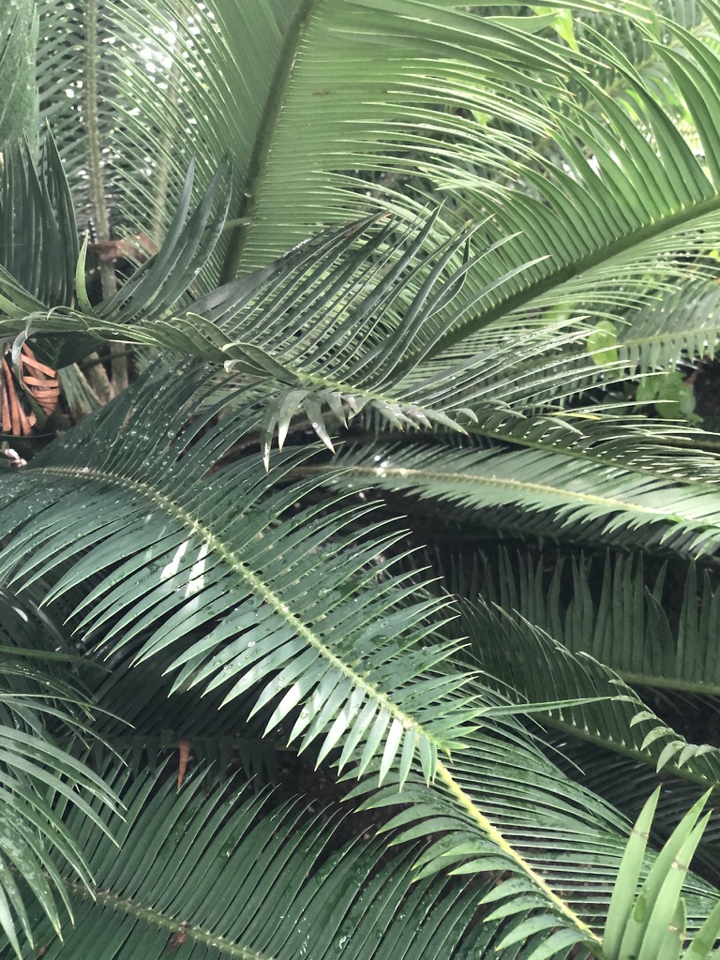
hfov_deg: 28.0
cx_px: 360
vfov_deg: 36.8
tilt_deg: -48.7
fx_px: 1442
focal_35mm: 52
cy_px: 480
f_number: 2.4
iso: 100
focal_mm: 6
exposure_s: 1/60
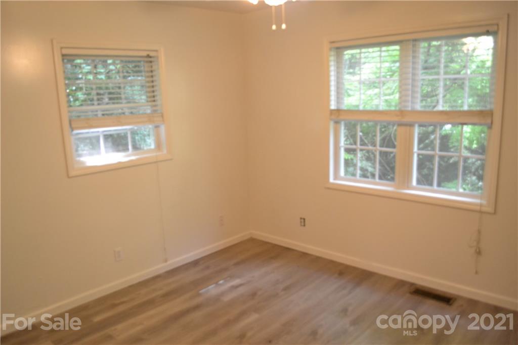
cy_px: 172
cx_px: 259
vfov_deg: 47.9
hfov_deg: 67.4
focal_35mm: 27
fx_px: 388
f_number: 3.5
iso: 1100
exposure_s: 1/60
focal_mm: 18
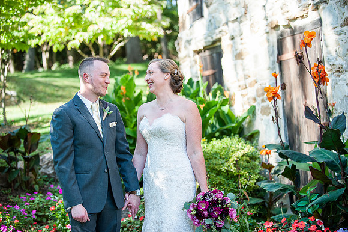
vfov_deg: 17.5
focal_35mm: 78
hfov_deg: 26.0
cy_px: 116
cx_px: 174
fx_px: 754
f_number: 2.8
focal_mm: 78
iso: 400
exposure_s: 1/640
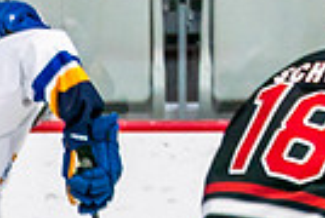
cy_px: 641
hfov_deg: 1.5
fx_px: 12052
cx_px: -399
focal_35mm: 1332
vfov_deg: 1.0
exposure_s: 1/640
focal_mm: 120
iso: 320
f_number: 2.8
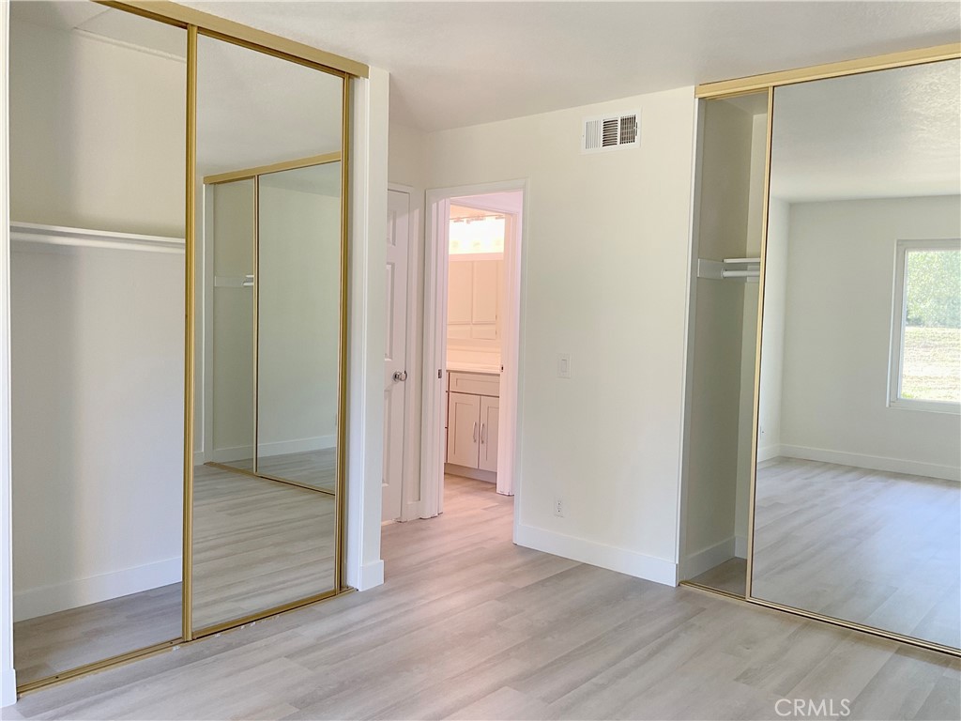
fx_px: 805
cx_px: 480
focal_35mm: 29
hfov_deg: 61.7
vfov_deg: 48.2
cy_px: 360
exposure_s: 1/60
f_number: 1.8
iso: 64
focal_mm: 3
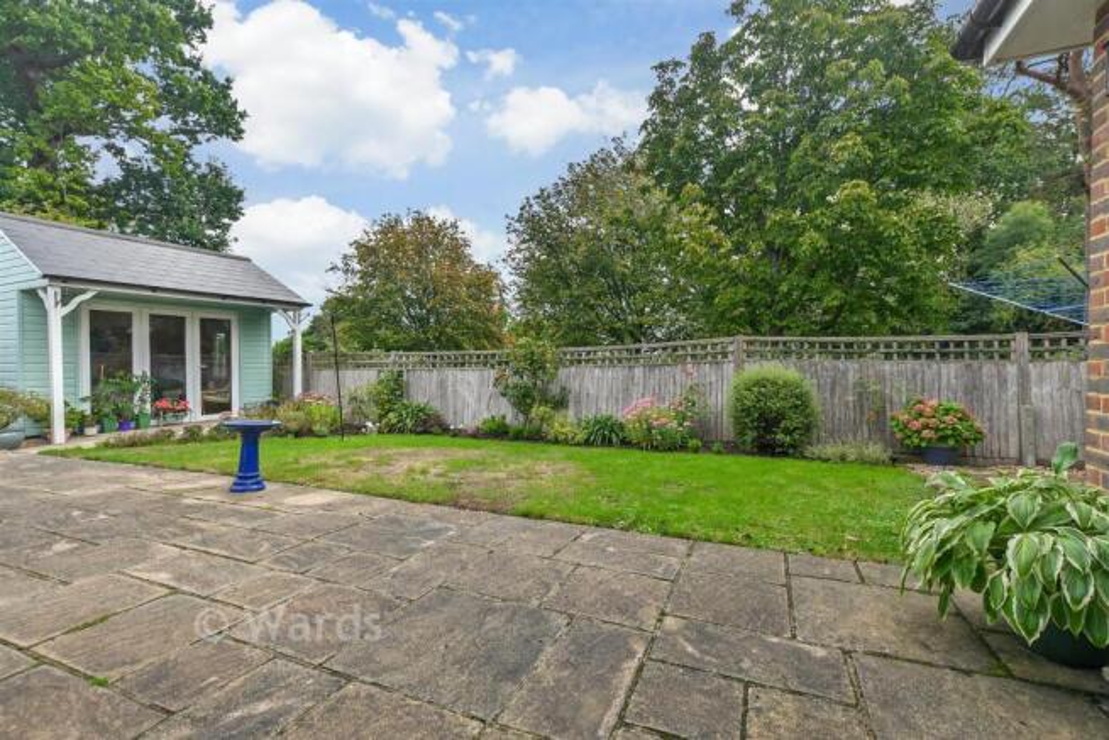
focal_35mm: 15
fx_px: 462
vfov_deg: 77.4
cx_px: 554
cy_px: 370
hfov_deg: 100.4
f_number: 8
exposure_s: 1/100
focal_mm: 10
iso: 160
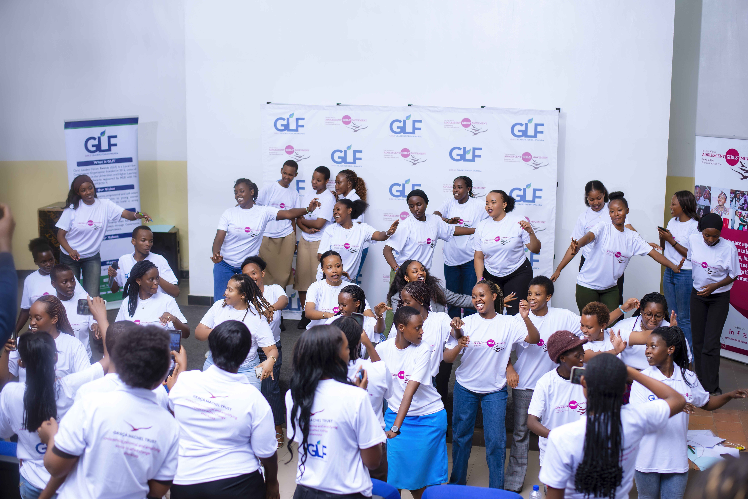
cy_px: 250
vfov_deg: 27.0
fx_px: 1039
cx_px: 374
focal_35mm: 50
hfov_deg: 39.6
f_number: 2.8
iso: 250
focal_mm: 50
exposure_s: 1/80
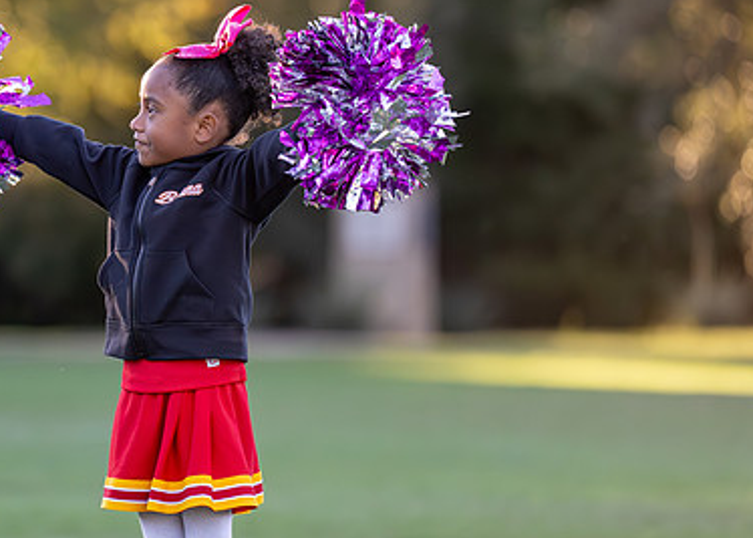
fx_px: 7099
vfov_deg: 4.3
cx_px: 115
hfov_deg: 6.1
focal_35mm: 332
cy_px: 253
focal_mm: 178
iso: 1600
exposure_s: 1/3200
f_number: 2.8
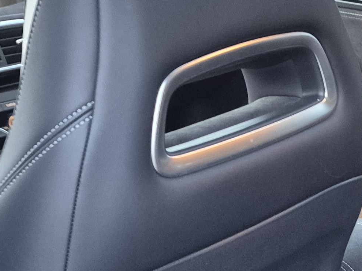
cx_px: 490
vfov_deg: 15.0
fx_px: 973
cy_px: 382
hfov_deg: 19.2
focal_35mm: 93
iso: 1600
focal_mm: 5.4
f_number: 1.8
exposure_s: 1/20
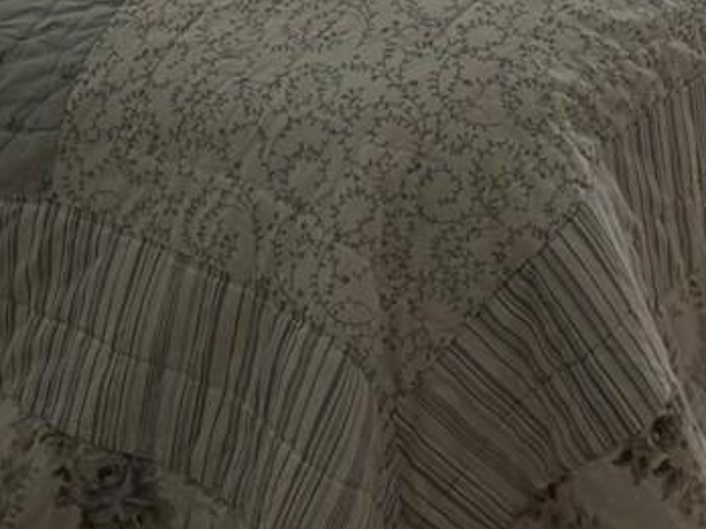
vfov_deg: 9.0
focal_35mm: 153
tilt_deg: -9.8
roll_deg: +1.6
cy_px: -588
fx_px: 3120
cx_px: 515
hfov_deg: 12.9
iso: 80
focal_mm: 5.96
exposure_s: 1/121
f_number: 1.6
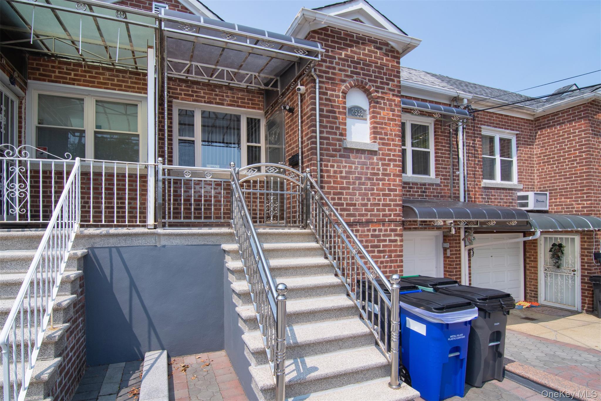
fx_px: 275
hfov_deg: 95.0
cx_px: 300
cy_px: 200
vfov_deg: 72.0
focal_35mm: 16
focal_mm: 11
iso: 400
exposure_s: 1/400
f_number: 14
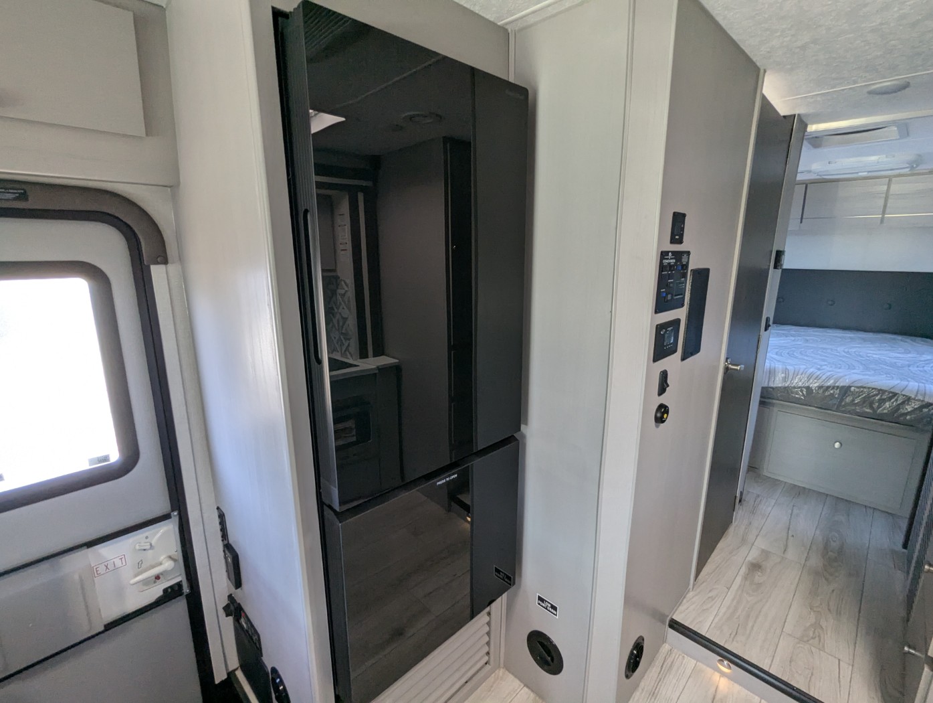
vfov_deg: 78.2
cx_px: 466
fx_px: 432
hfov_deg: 94.4
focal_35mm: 16
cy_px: 352
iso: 83
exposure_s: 1/63.2
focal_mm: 2.35
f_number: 2.2
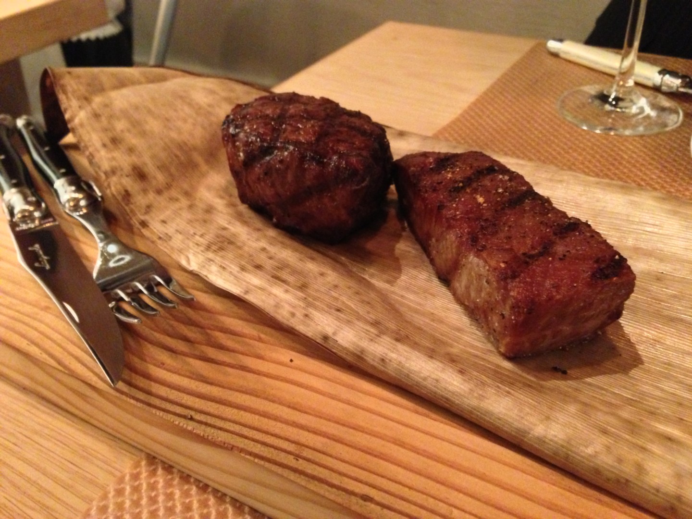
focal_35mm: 33
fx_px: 660
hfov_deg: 55.4
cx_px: 346
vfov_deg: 42.9
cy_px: 260
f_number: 2.4
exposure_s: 1/15
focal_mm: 4.13
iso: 800
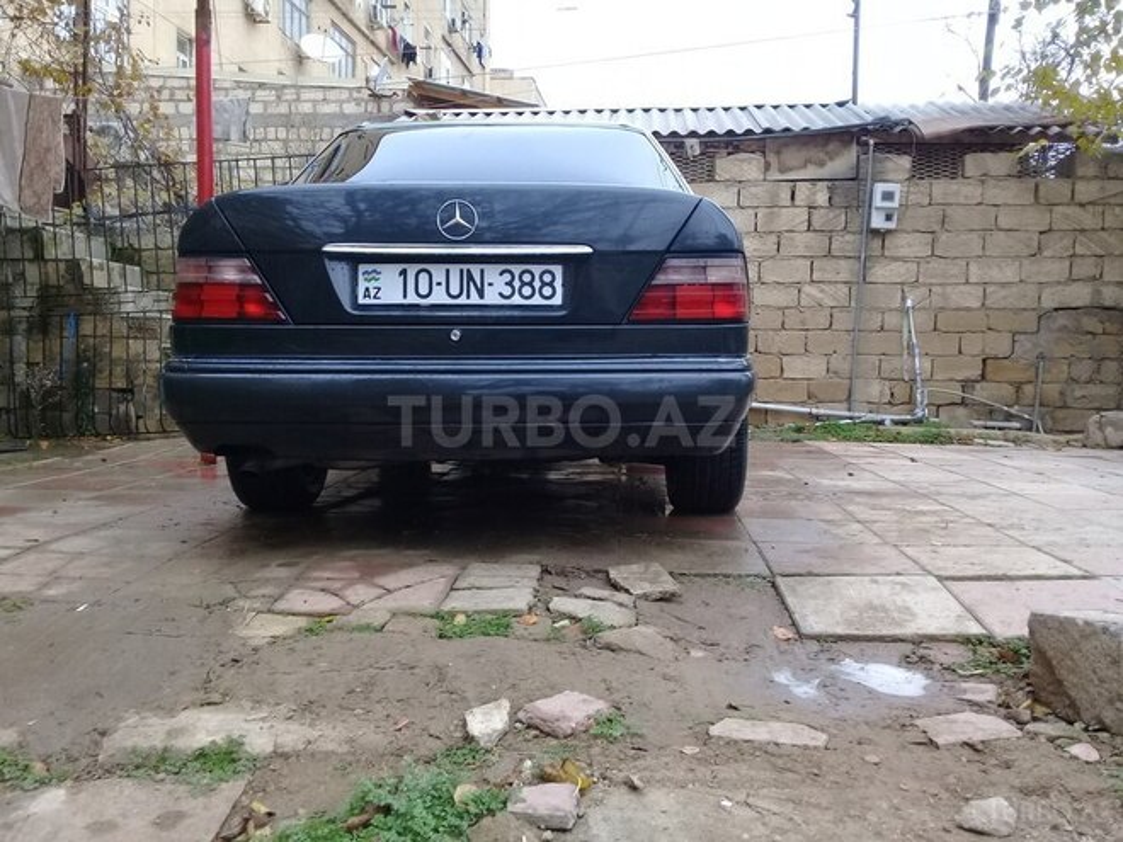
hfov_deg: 58.4
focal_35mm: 31
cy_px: 421
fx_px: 1006
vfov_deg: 45.4
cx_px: 562
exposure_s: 1/40
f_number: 2.2
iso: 64
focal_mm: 3.3
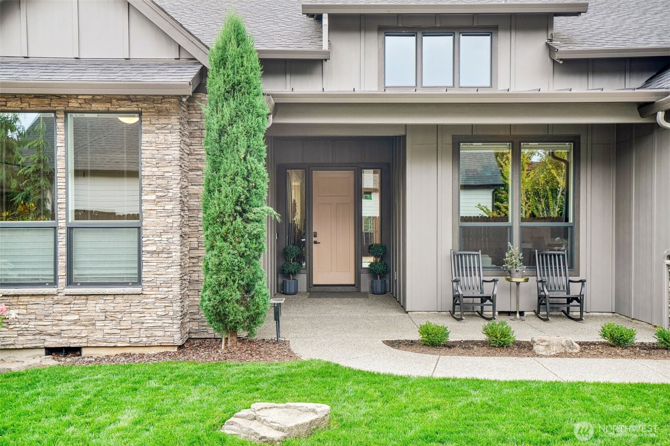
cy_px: 223
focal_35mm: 33
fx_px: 614
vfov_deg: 40.0
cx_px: 335
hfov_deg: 57.2
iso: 400
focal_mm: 33
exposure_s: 1/60
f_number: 8
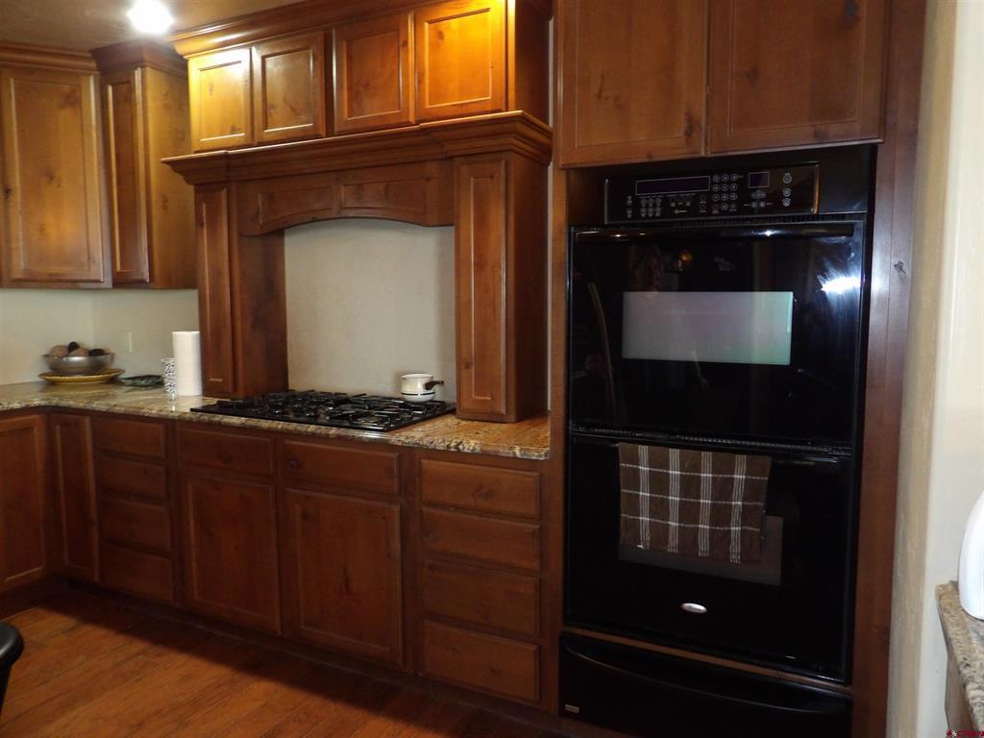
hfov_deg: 71.6
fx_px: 682
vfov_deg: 56.8
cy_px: 369
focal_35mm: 24
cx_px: 492
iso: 400
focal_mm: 4.3
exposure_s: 1/17
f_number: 3.2
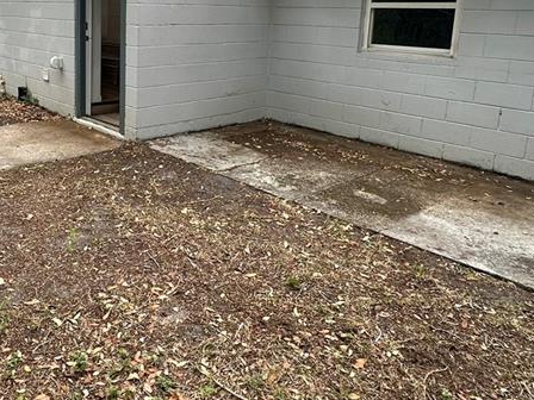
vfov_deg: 42.6
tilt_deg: -8.9
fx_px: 494
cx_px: 150
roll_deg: -1.3
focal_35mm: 32
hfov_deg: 54.8
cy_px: 94
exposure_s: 1/180
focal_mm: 2.22
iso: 40
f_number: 2.2
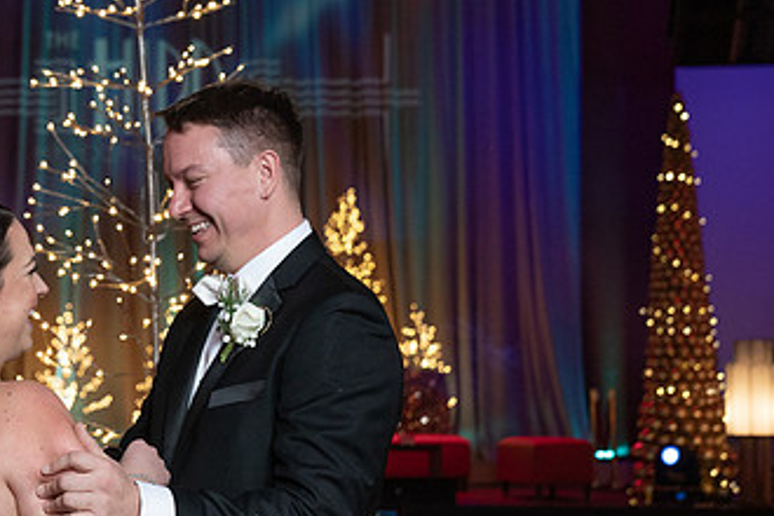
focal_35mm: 100
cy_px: 314
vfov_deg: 13.7
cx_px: 106
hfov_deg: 20.1
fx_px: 2150
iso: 2000
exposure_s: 1/200
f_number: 4
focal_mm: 49
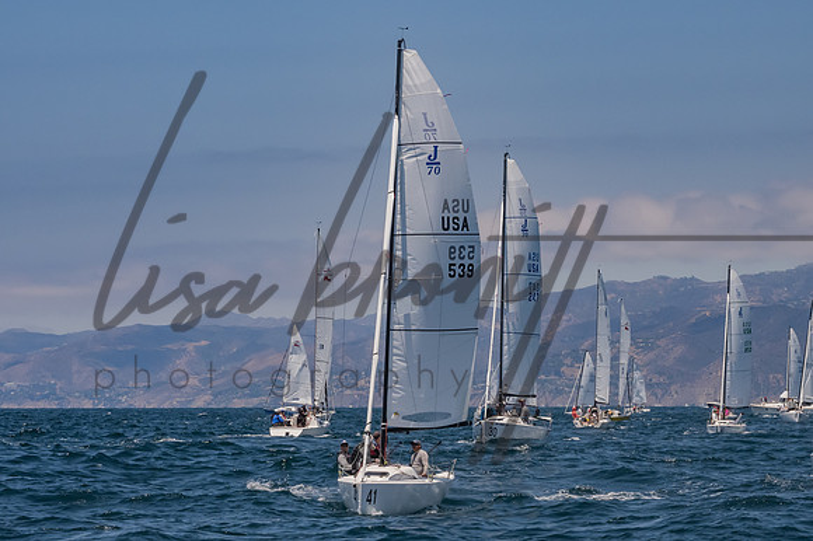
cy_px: 271
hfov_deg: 13.9
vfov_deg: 9.3
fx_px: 3329
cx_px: 422
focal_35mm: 148
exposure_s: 1/1250
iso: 640
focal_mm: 92
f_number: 14
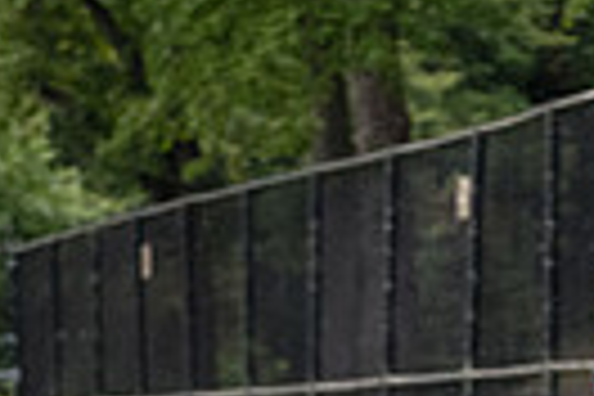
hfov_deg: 5.1
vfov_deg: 3.4
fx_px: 6632
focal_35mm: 402
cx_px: 587
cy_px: 879
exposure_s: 1/640
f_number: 6.3
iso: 1600
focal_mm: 70
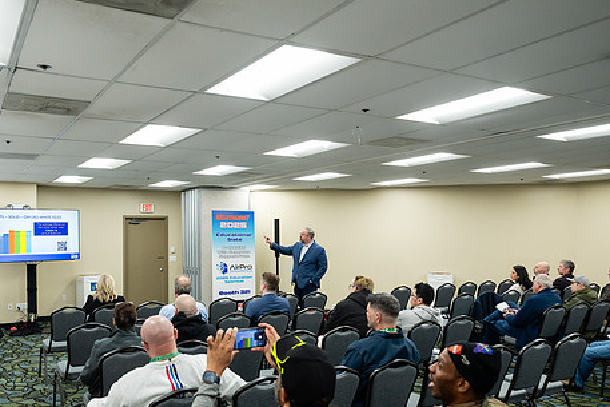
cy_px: 233
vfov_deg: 41.0
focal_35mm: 32
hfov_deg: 58.5
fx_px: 542
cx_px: 265
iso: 1600
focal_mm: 24
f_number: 4
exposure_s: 1/200
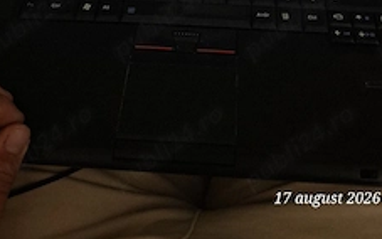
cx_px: 202
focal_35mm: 43
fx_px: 448
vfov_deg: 24.8
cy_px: -94
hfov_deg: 46.2
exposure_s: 1/100
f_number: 1.8
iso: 250
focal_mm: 5.54
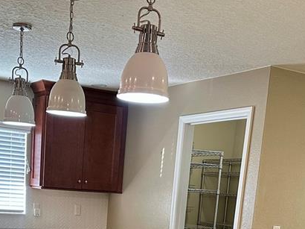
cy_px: 273
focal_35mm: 60
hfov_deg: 31.9
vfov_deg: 22.5
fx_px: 528
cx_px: 100
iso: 200
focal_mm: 6.86
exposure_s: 1/120
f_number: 1.78
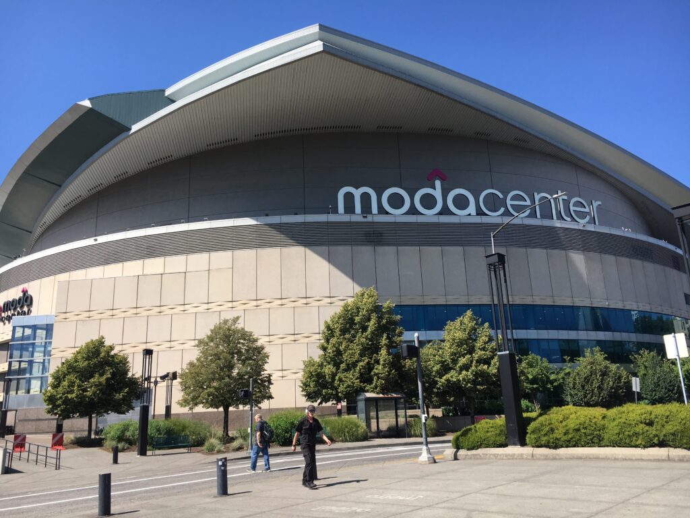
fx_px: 578
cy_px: 259
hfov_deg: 61.7
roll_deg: +2.8
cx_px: 345
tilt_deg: +15.6
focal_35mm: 29
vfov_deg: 48.2
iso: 25
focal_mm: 4.15
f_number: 2.2
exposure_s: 1/1148
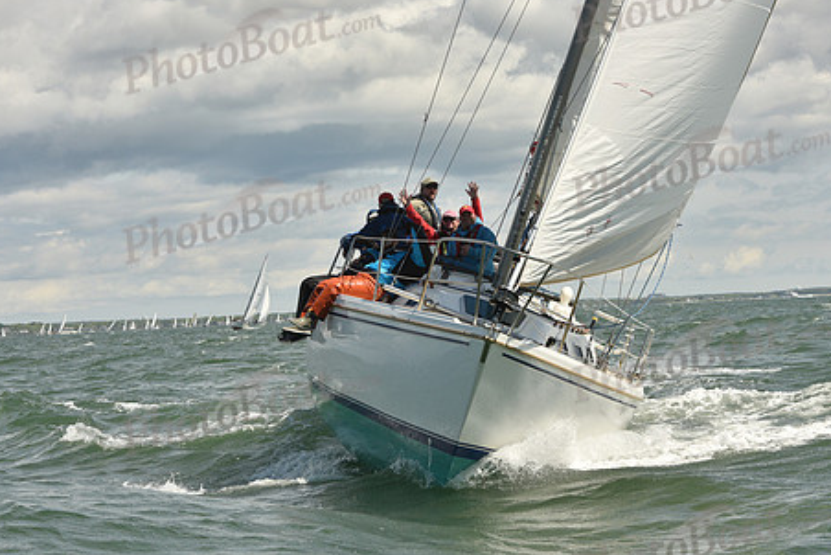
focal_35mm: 118
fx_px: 2725
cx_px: 478
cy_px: 286
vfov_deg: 11.6
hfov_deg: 17.3
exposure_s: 1/800
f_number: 11
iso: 320
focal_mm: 92
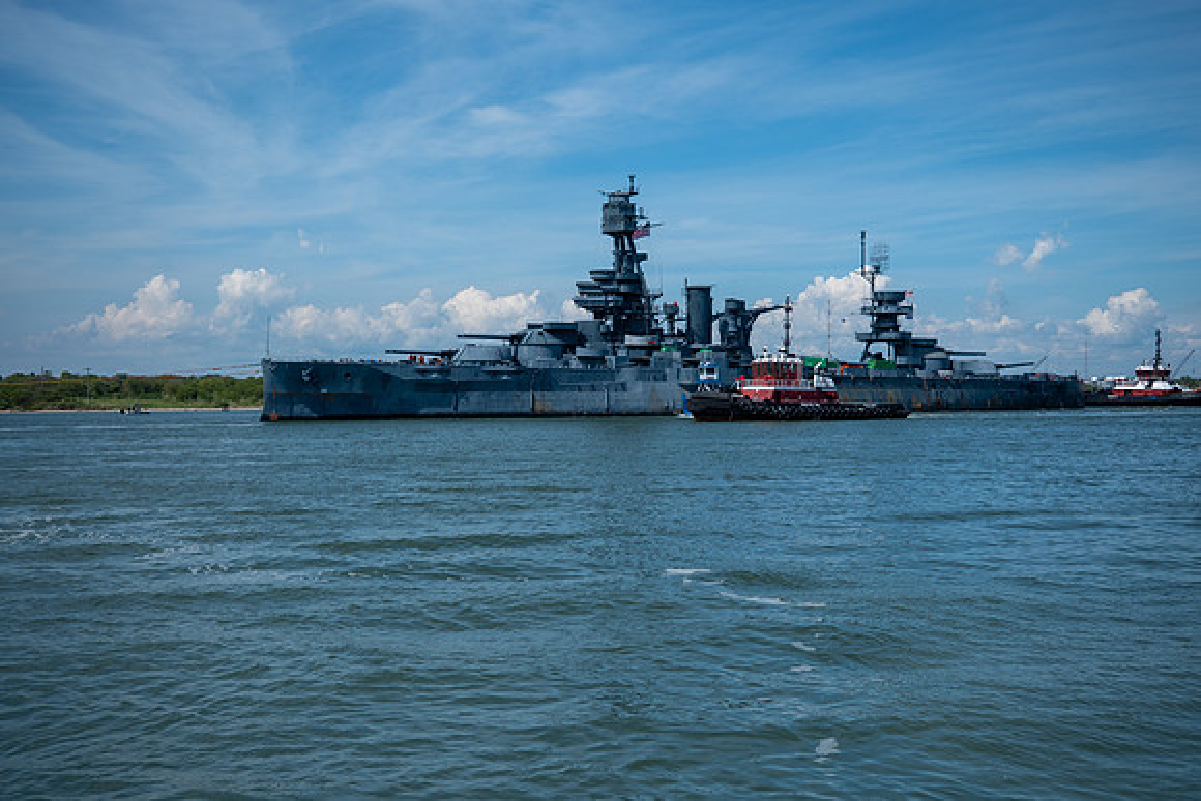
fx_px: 1535
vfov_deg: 29.3
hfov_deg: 42.7
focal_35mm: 46
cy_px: 400
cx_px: 600
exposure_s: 1/2400
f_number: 4
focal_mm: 30.8
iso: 160
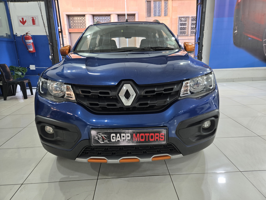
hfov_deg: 73.9
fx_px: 177
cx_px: 133
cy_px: 100
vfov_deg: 58.9
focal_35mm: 23
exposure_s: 1/100
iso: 80
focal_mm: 5.4
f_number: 1.8
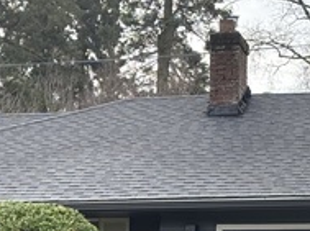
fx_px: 1645
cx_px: 53
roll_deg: -1.1
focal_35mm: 184
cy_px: 351
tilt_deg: -0.5
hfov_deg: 10.7
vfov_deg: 7.9
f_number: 1.6
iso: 32
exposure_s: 1/486
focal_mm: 5.96
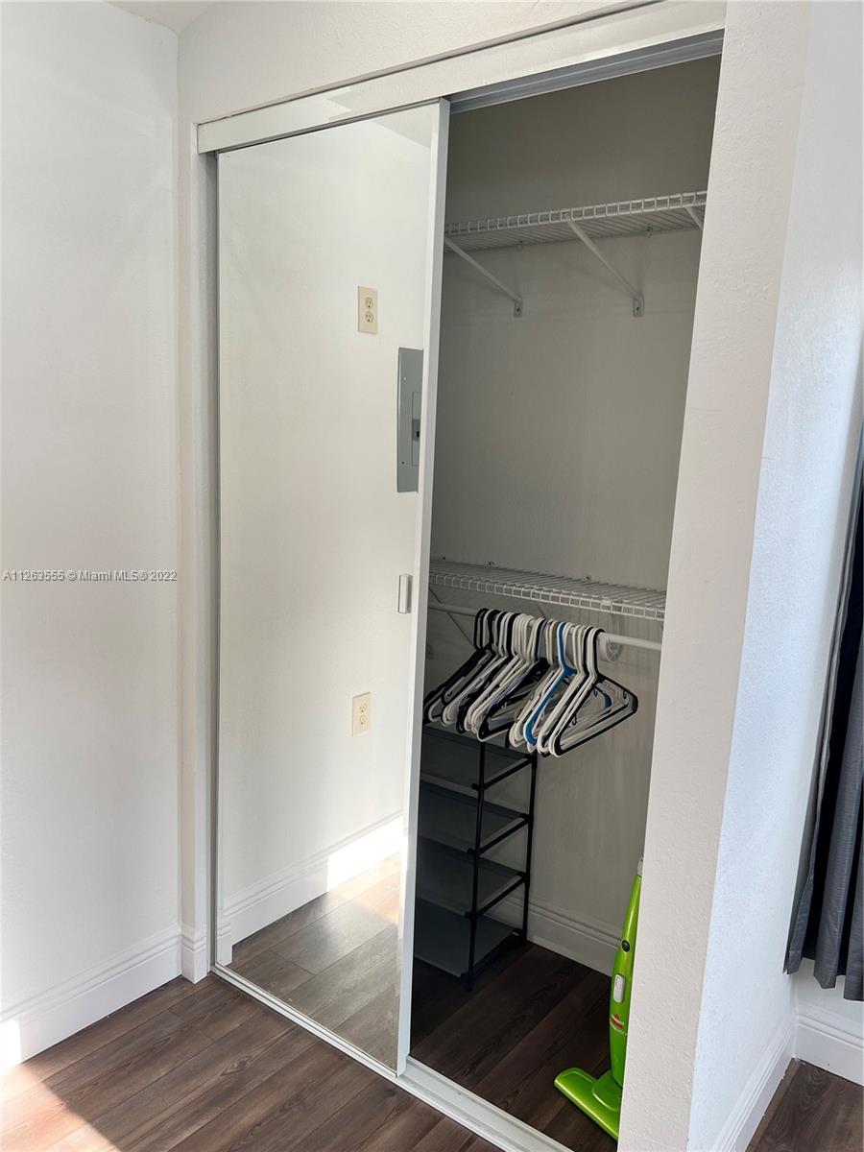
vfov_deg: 67.3
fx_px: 865
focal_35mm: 26
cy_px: 576
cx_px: 432
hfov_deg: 53.1
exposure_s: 1/162
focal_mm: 5.7
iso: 50
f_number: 1.5
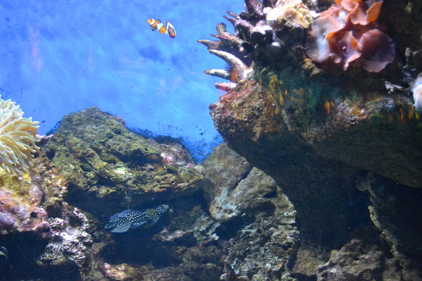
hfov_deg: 24.6
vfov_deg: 16.5
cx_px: 211
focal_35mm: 82
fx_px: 967
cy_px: 140
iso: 2500
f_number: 5.6
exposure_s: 1/60
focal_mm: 55
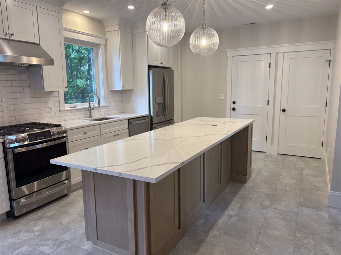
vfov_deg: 53.1
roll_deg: +1.1
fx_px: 256
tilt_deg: -8.7
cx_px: 170
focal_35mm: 26
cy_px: 128
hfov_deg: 67.3
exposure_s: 1/120
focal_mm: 5.96
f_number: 1.6
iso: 100
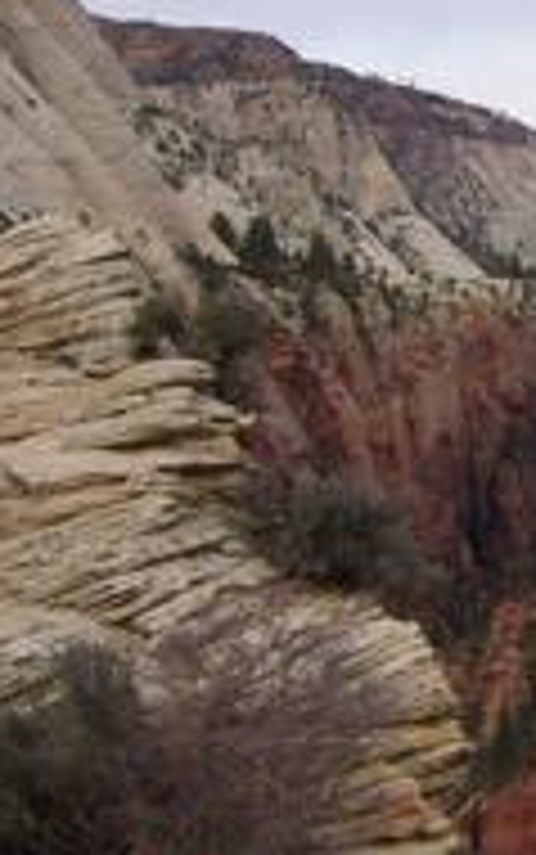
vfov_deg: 20.7
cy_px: 292
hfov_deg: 11.9
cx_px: 1034
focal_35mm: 100
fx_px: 2334
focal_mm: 6
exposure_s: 1/640
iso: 80
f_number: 4.8
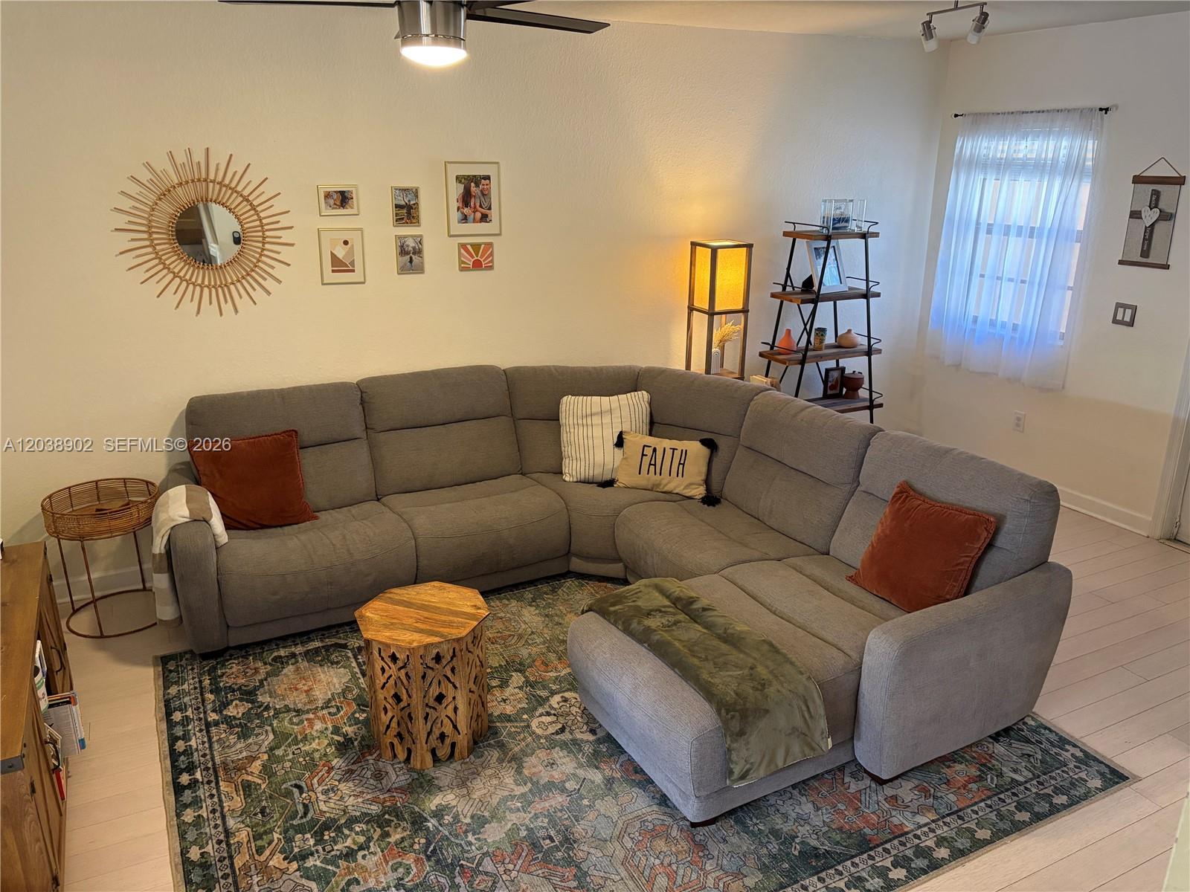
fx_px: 894
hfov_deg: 67.3
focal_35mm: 26
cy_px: 446
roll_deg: +0.0
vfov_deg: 53.1
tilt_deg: -17.9
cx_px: 595
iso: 250
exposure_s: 1/60
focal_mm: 5.96
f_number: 1.6
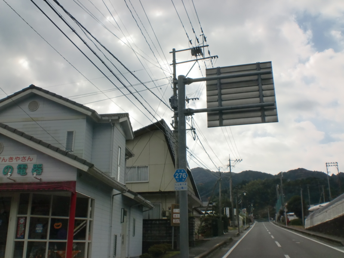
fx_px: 348
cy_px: 129
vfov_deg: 40.7
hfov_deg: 52.6
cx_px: 172
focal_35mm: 35
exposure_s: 1/640
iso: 64
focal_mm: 6.3
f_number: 5.6
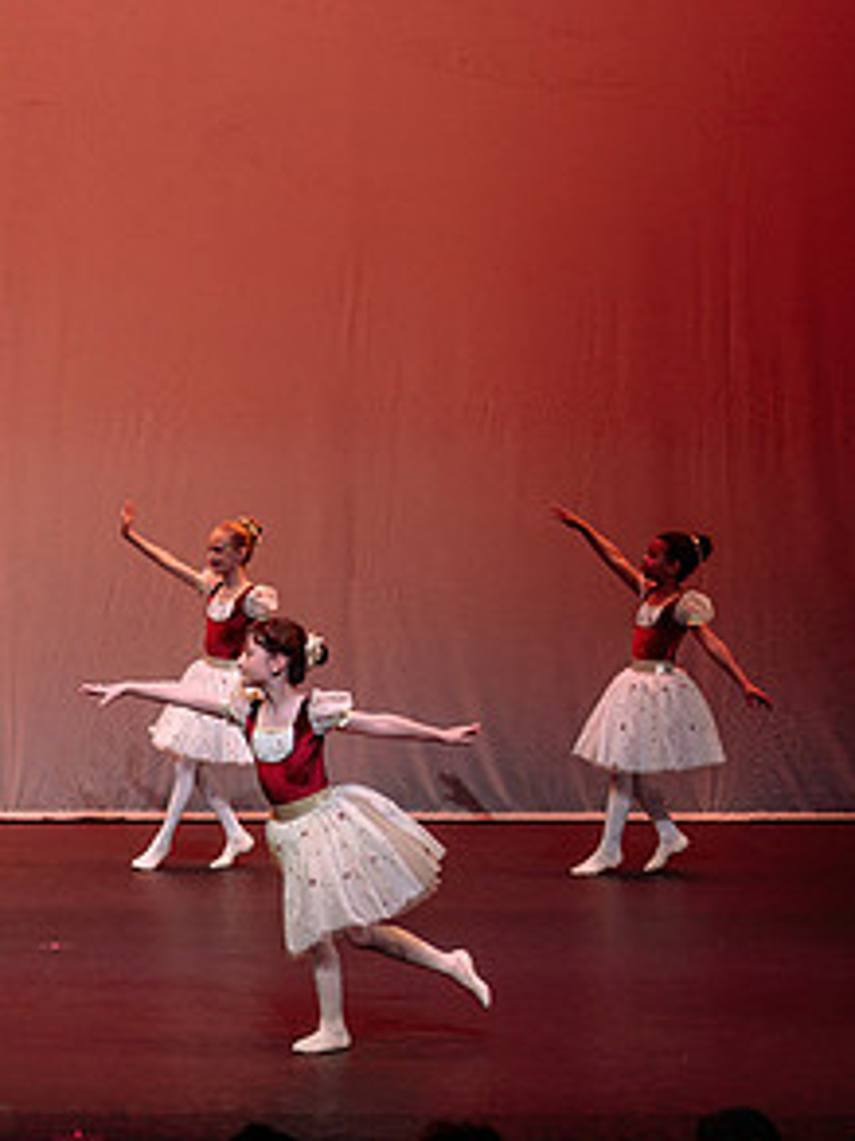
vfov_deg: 12.5
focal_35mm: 158
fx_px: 5203
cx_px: -390
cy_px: 631
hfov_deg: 9.2
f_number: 2.8
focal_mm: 75
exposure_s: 1/500
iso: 1250
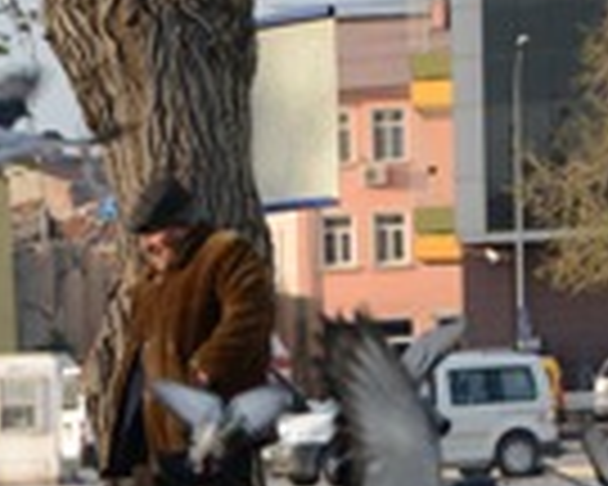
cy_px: 650
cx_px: -9
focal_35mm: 271
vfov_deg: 5.7
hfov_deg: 7.1
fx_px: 4876
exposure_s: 1/500
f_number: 5.3
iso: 250
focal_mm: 58
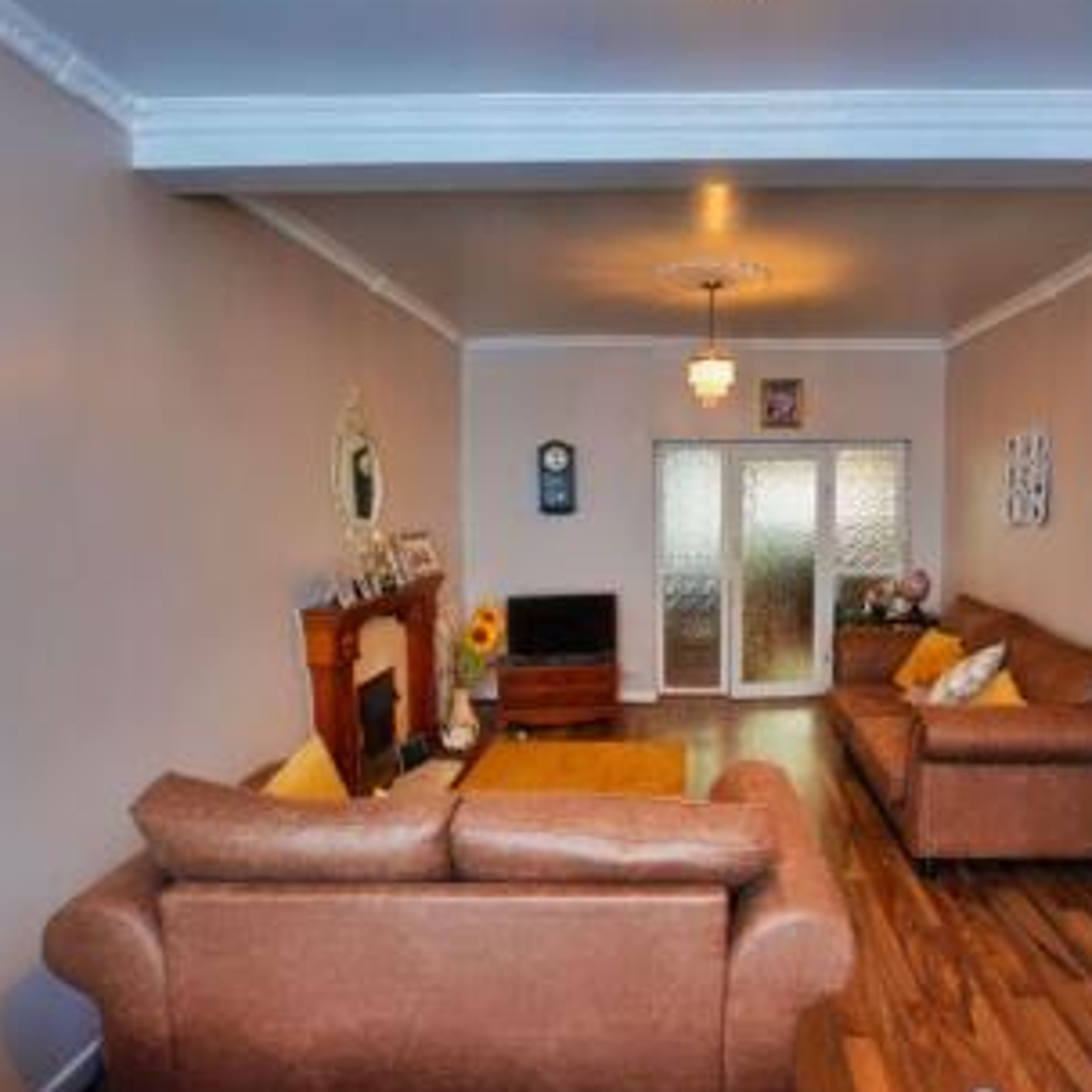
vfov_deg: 74.8
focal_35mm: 20
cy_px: 546
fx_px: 714
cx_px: 674
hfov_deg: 73.7
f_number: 3.5
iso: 1250
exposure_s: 1/30
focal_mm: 10
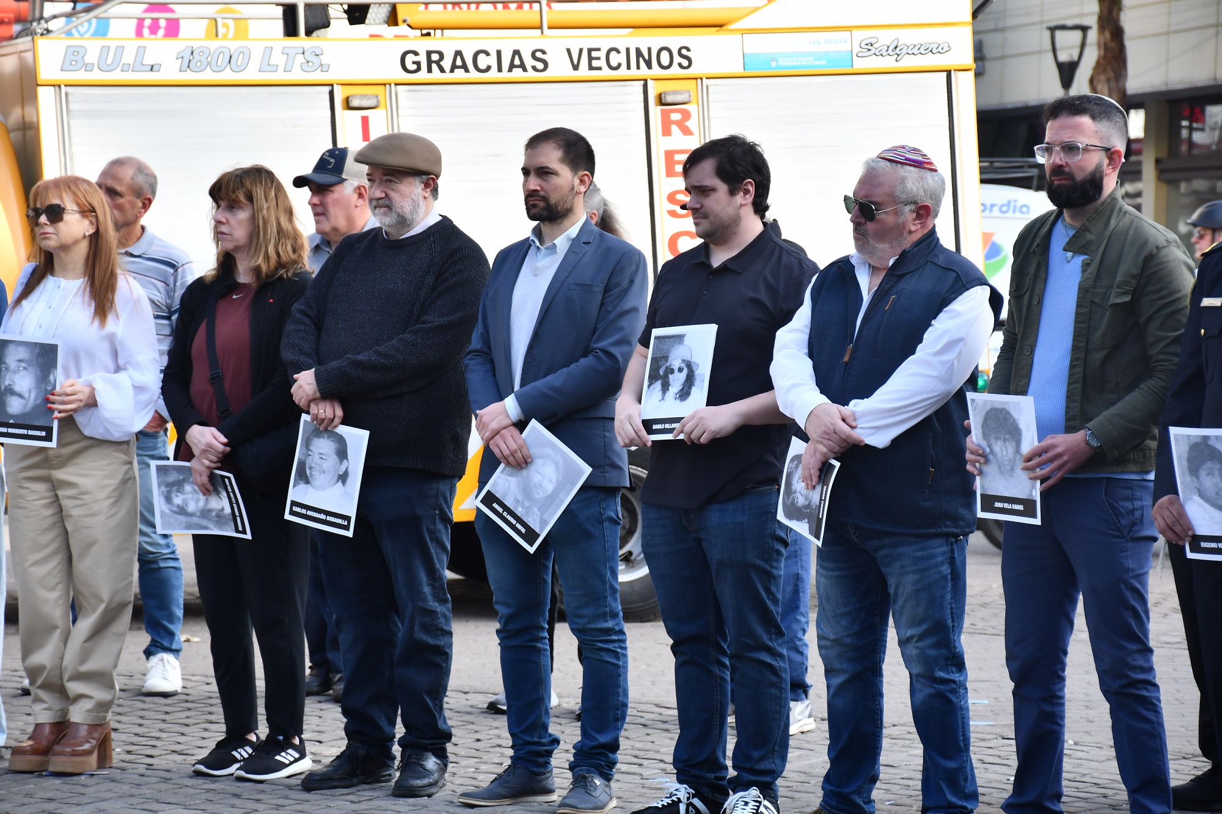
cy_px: 407
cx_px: 611
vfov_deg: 10.8
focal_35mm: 127
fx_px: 4310
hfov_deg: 16.1
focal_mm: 85
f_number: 5.6
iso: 250
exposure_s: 1/200
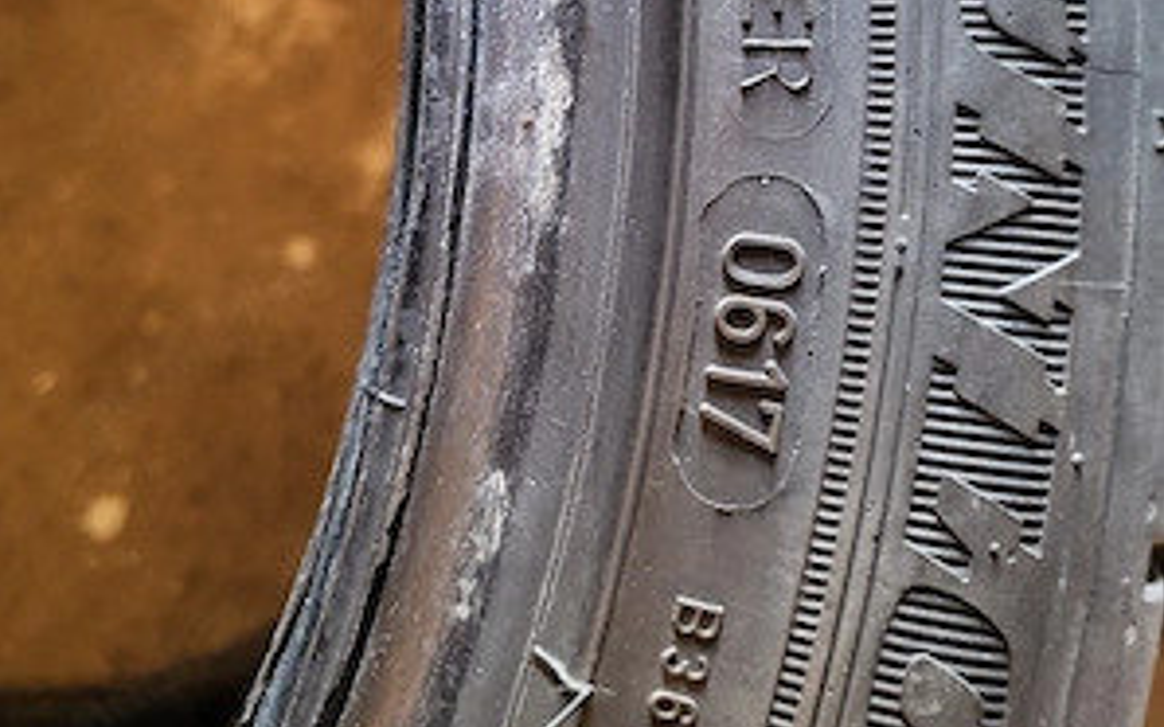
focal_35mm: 37
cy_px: 86
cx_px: 582
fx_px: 1173
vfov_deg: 32.8
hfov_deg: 52.8
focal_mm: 4.25
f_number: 1.8
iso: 640
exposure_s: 1/25
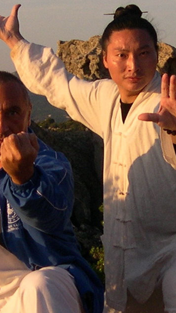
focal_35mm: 149
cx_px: 71
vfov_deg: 14.4
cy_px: 136
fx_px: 1236
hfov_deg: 8.1
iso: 100
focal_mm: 8
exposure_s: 1/444
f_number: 2.8
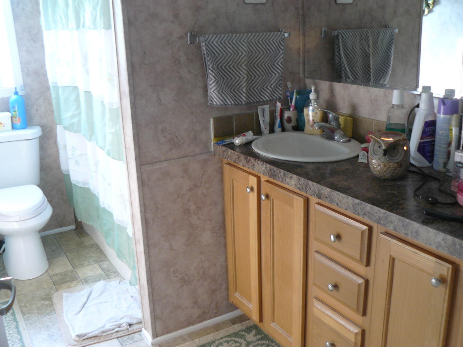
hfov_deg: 51.4
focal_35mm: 36
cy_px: 174
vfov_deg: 39.7
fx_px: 482
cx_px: 232
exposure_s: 1/6
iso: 100
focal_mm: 6
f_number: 2.8
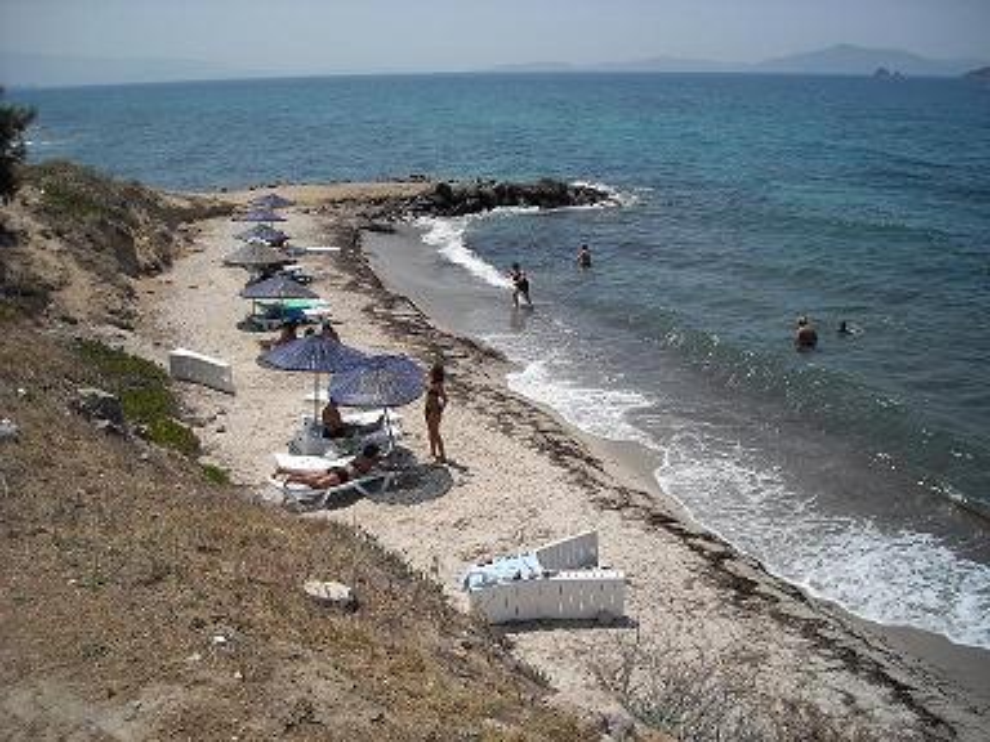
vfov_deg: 40.7
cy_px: 371
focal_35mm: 35
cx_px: 495
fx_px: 1001
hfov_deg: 52.6
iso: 64
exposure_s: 1/500
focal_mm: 5.7
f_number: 5.6
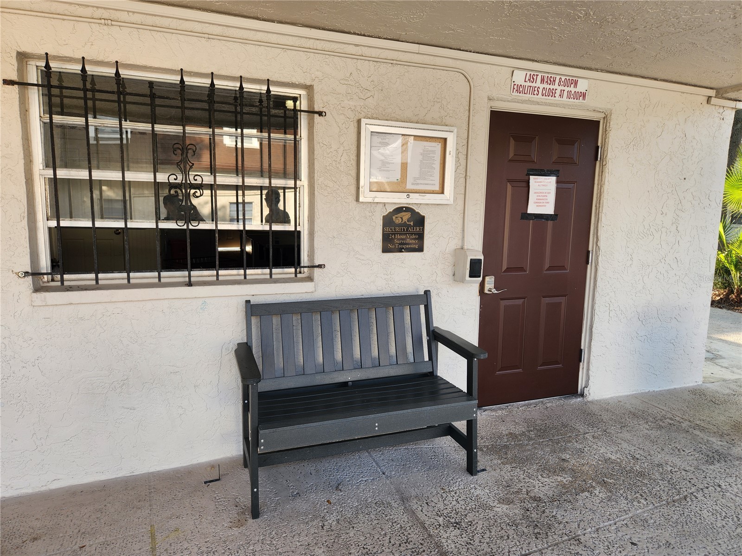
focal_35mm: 23
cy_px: 278
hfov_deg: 73.9
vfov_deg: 58.9
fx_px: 493
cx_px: 371
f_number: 1.8
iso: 20
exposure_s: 1/133
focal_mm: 5.4
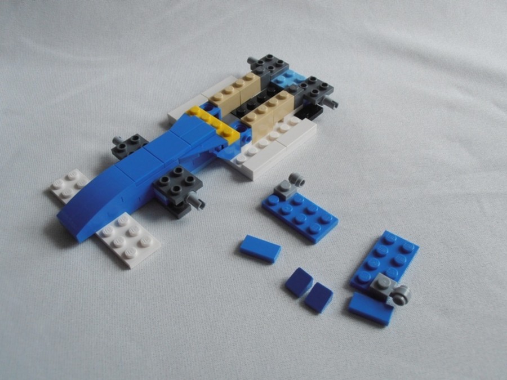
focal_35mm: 37
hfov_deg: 50.1
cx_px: 254
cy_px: 190
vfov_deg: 38.7
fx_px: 542
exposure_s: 1/250
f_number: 3.9
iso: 80
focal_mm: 6.61
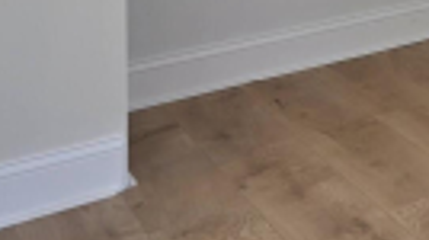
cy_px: -269
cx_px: 863
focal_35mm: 82
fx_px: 932
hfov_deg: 17.8
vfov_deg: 12.6
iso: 220
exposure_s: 1/20
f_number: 5.6
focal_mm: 14
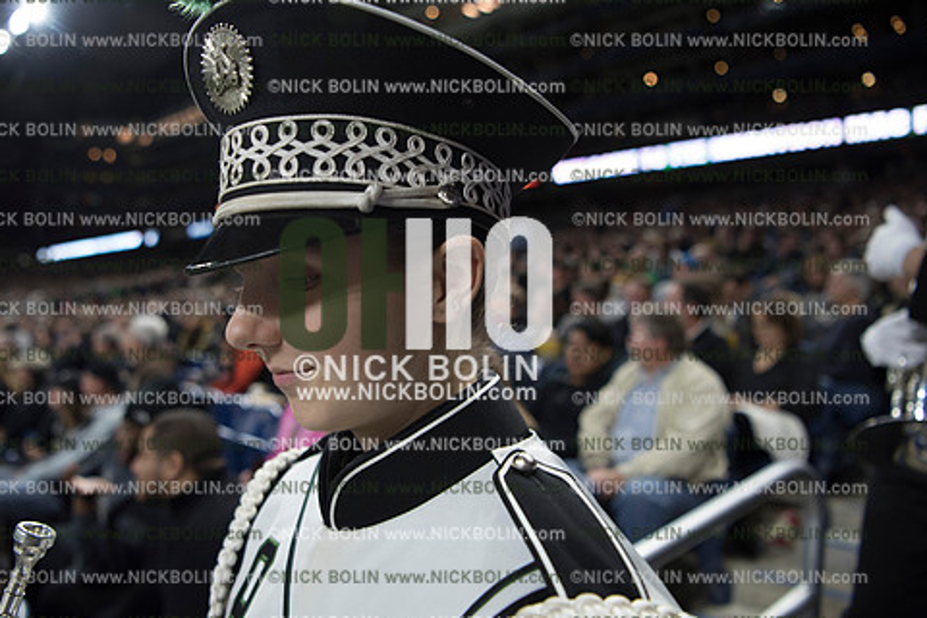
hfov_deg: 63.5
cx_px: 415
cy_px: 310
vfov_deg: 45.0
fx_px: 747
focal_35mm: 29
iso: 1250
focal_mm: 24
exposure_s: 1/640
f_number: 2.8
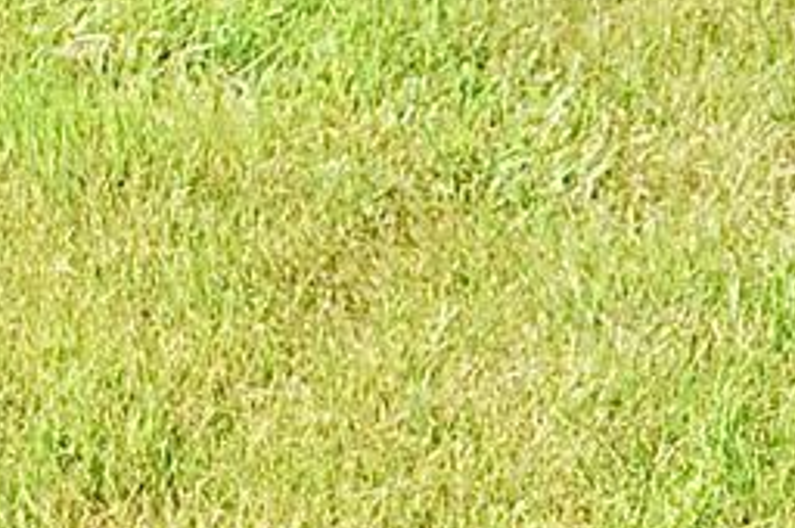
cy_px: -894
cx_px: -621
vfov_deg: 9.6
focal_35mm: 120
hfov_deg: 14.9
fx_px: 2647
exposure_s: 1/200
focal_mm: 10
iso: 200
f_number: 8
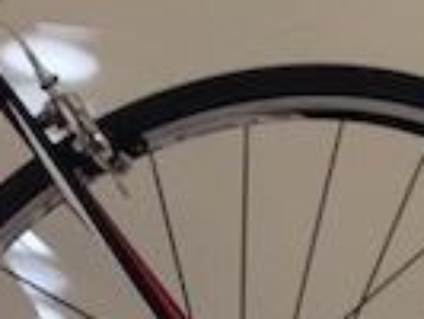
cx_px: -347
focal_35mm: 210
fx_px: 2575
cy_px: 360
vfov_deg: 7.0
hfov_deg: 9.0
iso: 64
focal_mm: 4.28
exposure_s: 1/20
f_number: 2.4
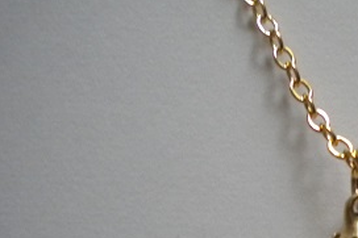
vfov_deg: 14.3
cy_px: 246
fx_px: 934
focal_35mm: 94
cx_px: 351
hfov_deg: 21.0
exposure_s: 1/31
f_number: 3.5
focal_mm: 7.4
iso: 400
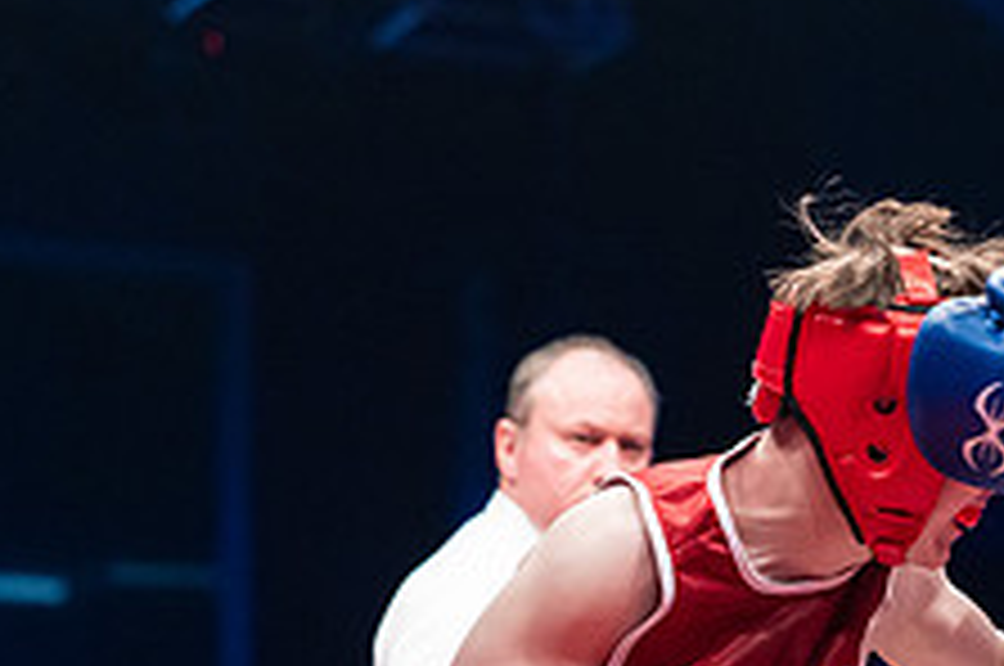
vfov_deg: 8.6
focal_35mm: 159
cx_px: 1103
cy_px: 619
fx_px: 4428
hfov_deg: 12.7
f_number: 2.5
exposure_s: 1/1250
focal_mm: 61
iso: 3200
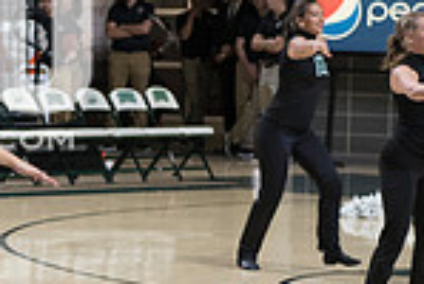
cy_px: 38
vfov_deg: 5.1
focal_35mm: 272
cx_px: -122
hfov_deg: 7.5
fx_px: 3210
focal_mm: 70
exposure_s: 1/500
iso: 2000
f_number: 3.5
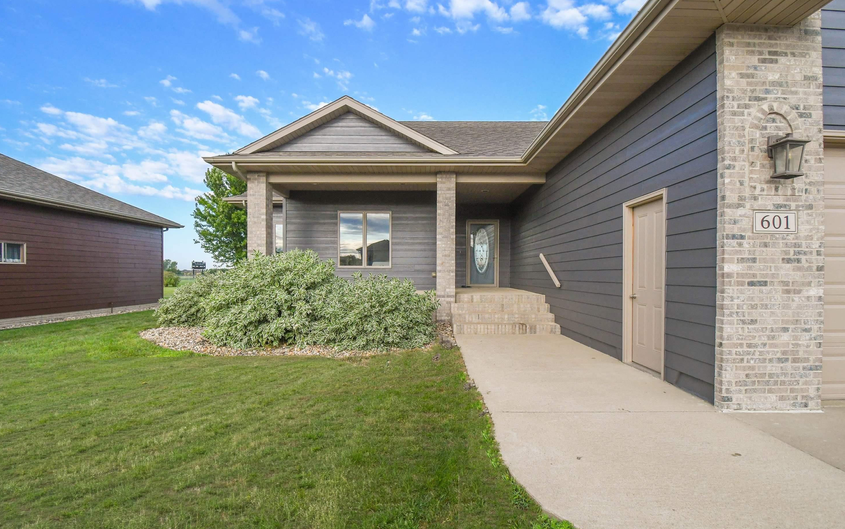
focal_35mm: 16
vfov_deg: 71.2
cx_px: 426
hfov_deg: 97.8
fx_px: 368
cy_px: 276
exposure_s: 1/2500
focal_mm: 10
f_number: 7.1
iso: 1250
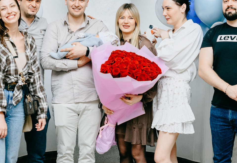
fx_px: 578
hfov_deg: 23.2
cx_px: 117
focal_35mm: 87
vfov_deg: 16.0
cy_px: 91
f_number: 4
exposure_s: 1/160
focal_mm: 28
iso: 320
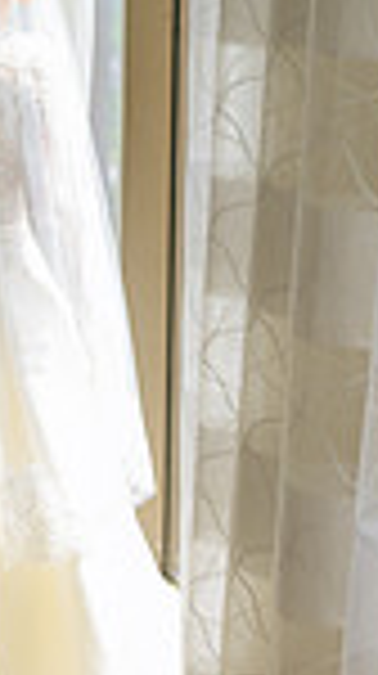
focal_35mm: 132
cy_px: 180
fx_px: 2360
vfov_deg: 16.2
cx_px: -68
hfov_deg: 9.1
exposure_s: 1/125
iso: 200
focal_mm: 42
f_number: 2.8
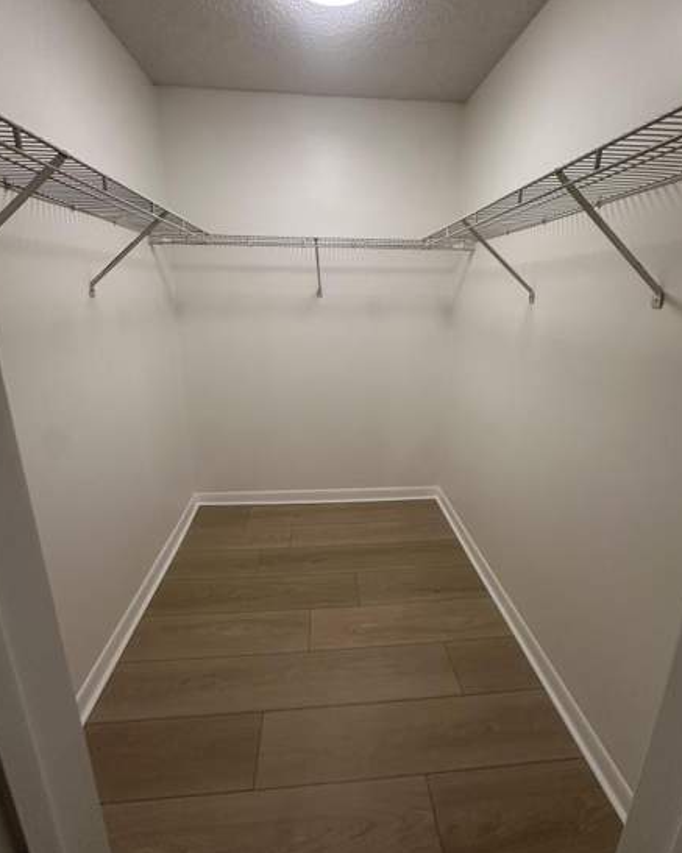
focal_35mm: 16
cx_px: 353
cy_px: 398
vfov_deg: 93.0
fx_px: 404
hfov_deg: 80.3
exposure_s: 1/120
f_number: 2.2
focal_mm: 2.22
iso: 200
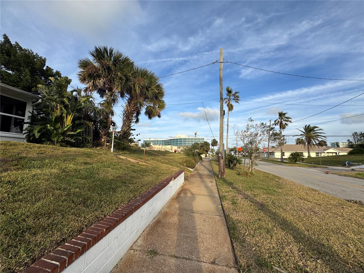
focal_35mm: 14
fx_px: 147
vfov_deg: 85.7
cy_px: 136
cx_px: 182
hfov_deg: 102.1
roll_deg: -0.8
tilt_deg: +8.5
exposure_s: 1/1256
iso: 50
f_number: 2.2
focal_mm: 2.22
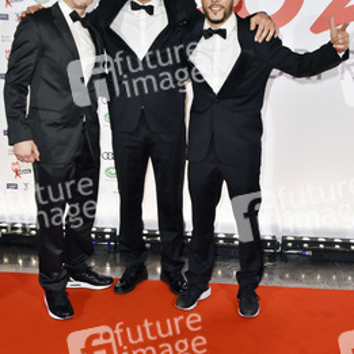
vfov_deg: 42.6
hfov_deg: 42.8
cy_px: 142
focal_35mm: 39
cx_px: 176
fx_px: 451
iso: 2500
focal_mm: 30
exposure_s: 1/125
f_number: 6.3
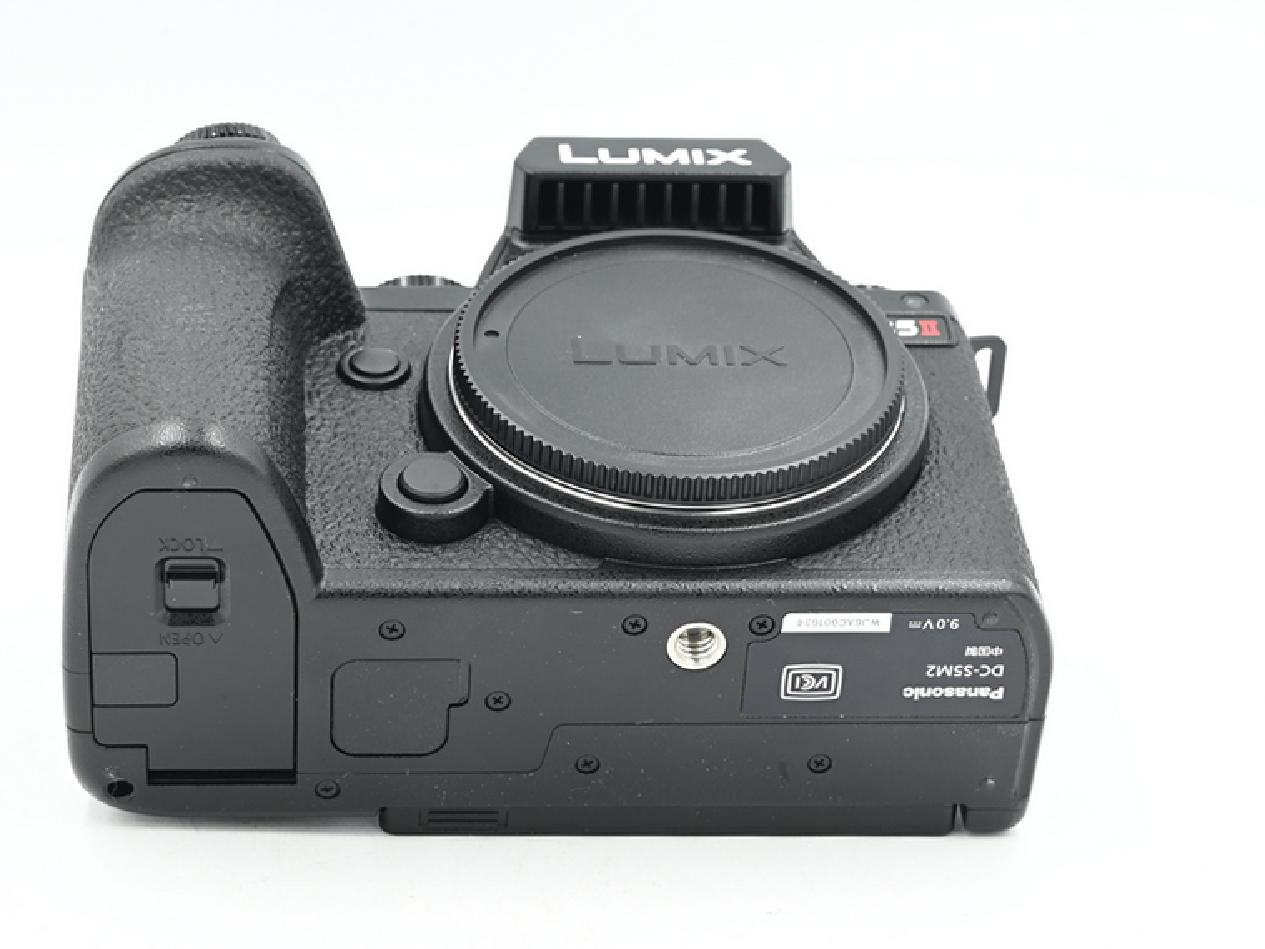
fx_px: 2997
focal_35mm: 82
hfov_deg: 23.8
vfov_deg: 18.0
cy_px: 476
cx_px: 553
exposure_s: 1/13
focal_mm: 75
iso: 200
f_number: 14
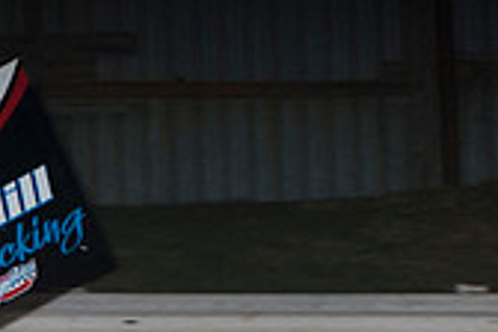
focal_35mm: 446
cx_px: -279
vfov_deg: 3.1
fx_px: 6169
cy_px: 454
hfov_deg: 4.6
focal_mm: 86
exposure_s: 1/400
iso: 200
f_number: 4
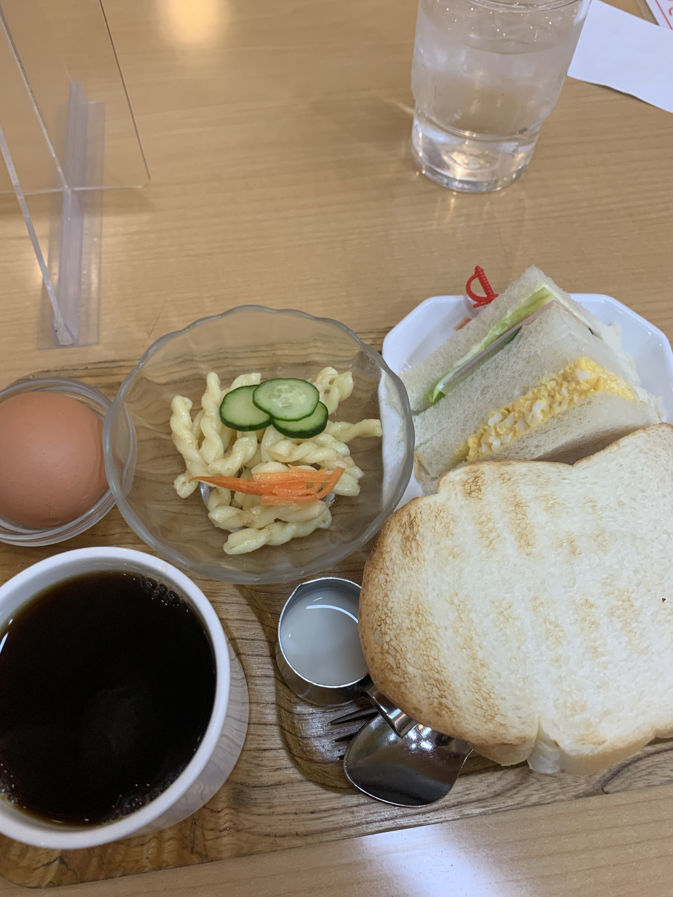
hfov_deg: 51.4
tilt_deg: -61.6
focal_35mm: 27
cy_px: 437
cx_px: 333
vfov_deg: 65.3
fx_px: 700
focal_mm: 4.25
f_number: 1.8
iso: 100
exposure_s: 1/60
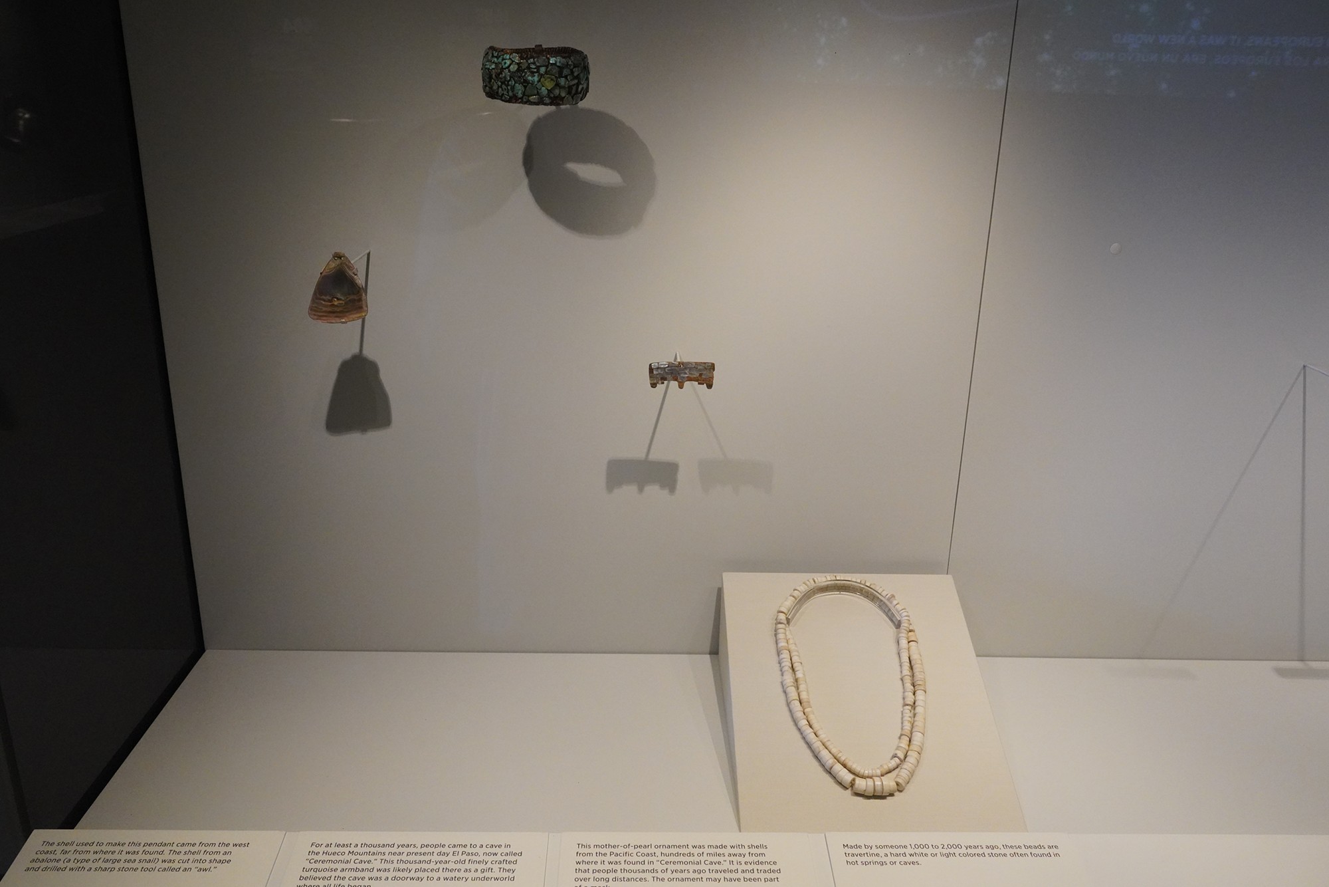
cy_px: 444
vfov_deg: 46.4
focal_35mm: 28
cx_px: 664
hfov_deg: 65.5
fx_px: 1034
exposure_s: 1/100
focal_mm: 28
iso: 8000
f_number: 9
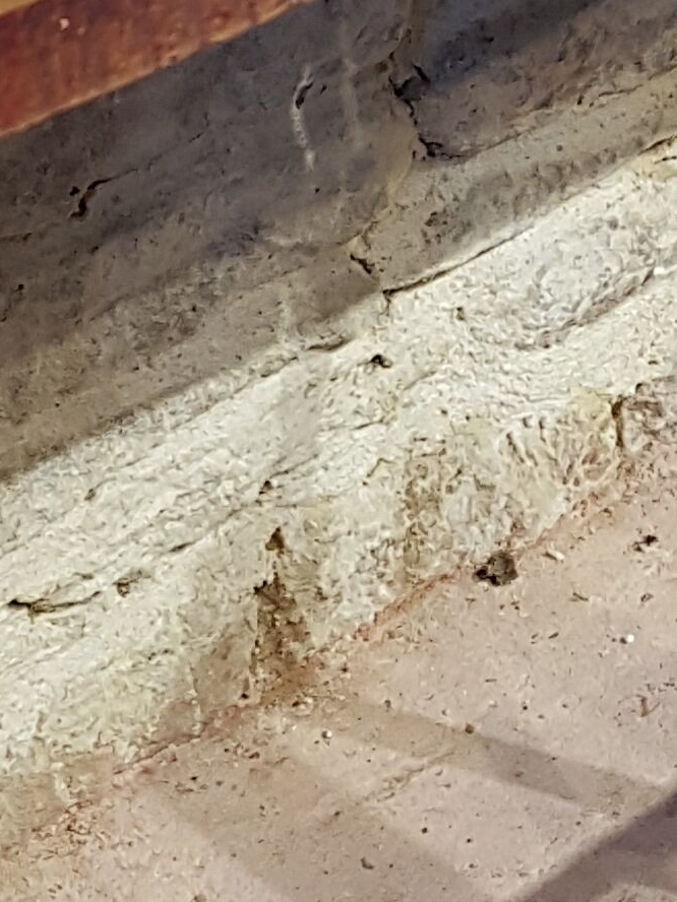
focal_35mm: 118
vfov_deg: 16.7
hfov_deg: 12.4
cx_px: 721
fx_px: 3077
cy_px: 569
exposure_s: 1/25
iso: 200
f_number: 1.7
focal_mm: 4.2
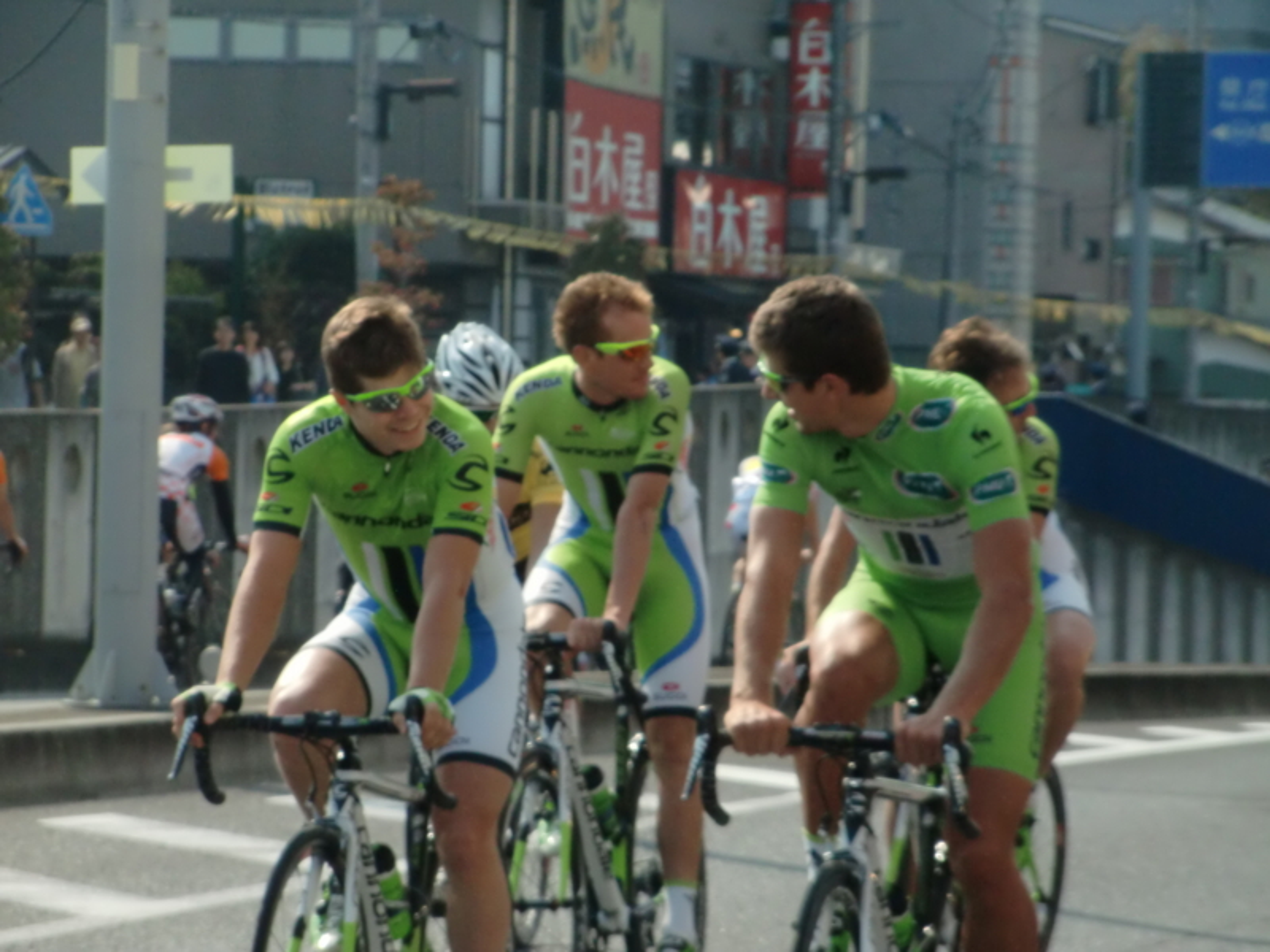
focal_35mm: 199
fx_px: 7301
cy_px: 476
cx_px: 635
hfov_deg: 9.9
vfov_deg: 7.5
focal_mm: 35.7
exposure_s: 1/1000
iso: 200
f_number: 5.2
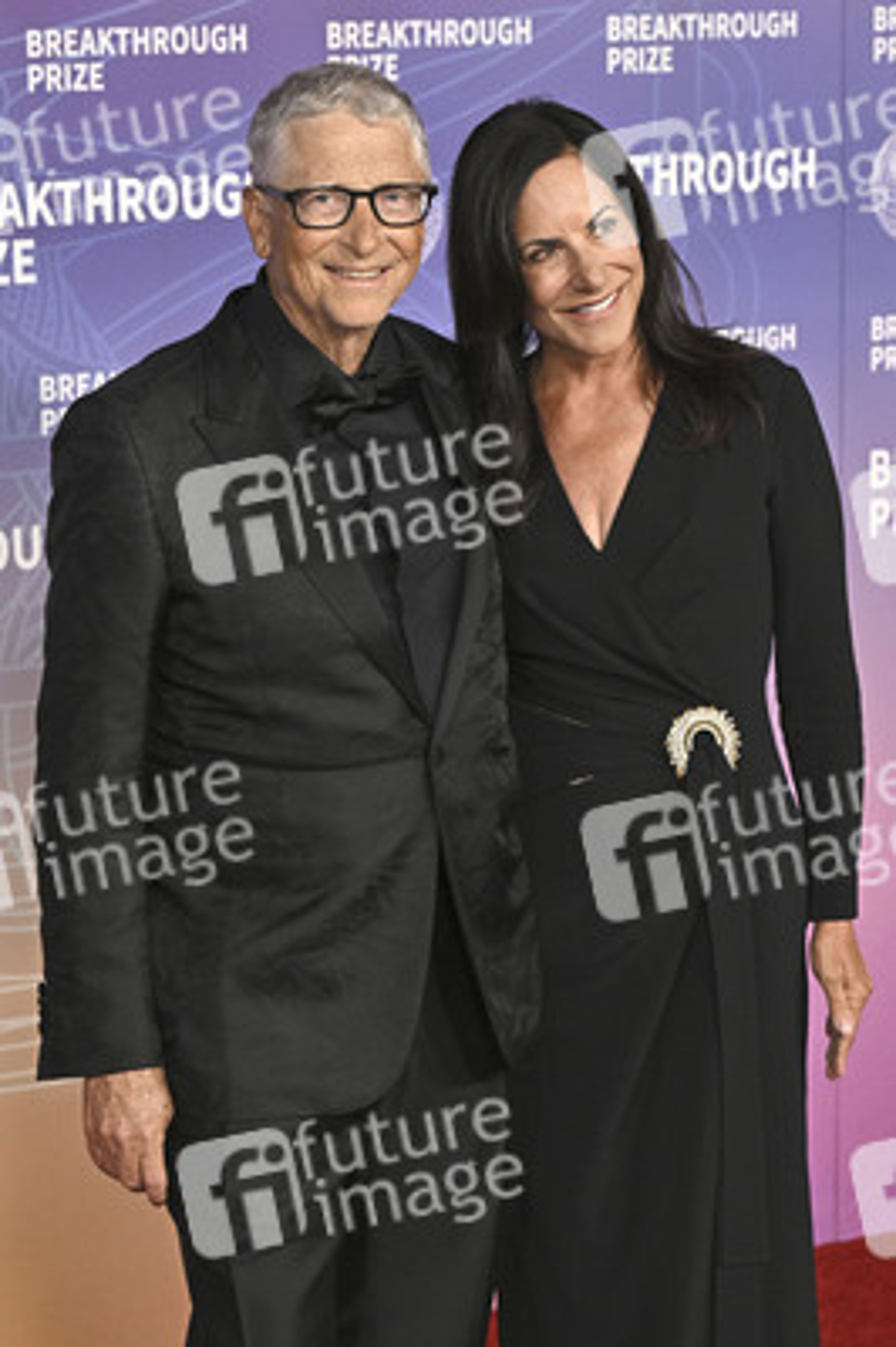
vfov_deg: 32.4
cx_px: 448
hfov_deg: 21.9
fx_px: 2319
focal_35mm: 62
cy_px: 674
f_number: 4
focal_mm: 62
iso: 2000
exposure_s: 1/320
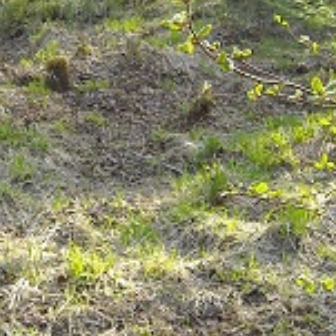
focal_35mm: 257
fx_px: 2822
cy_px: 49
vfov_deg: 6.8
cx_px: 87
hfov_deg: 6.8
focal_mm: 12.3
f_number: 3.9
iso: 168
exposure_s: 1/192
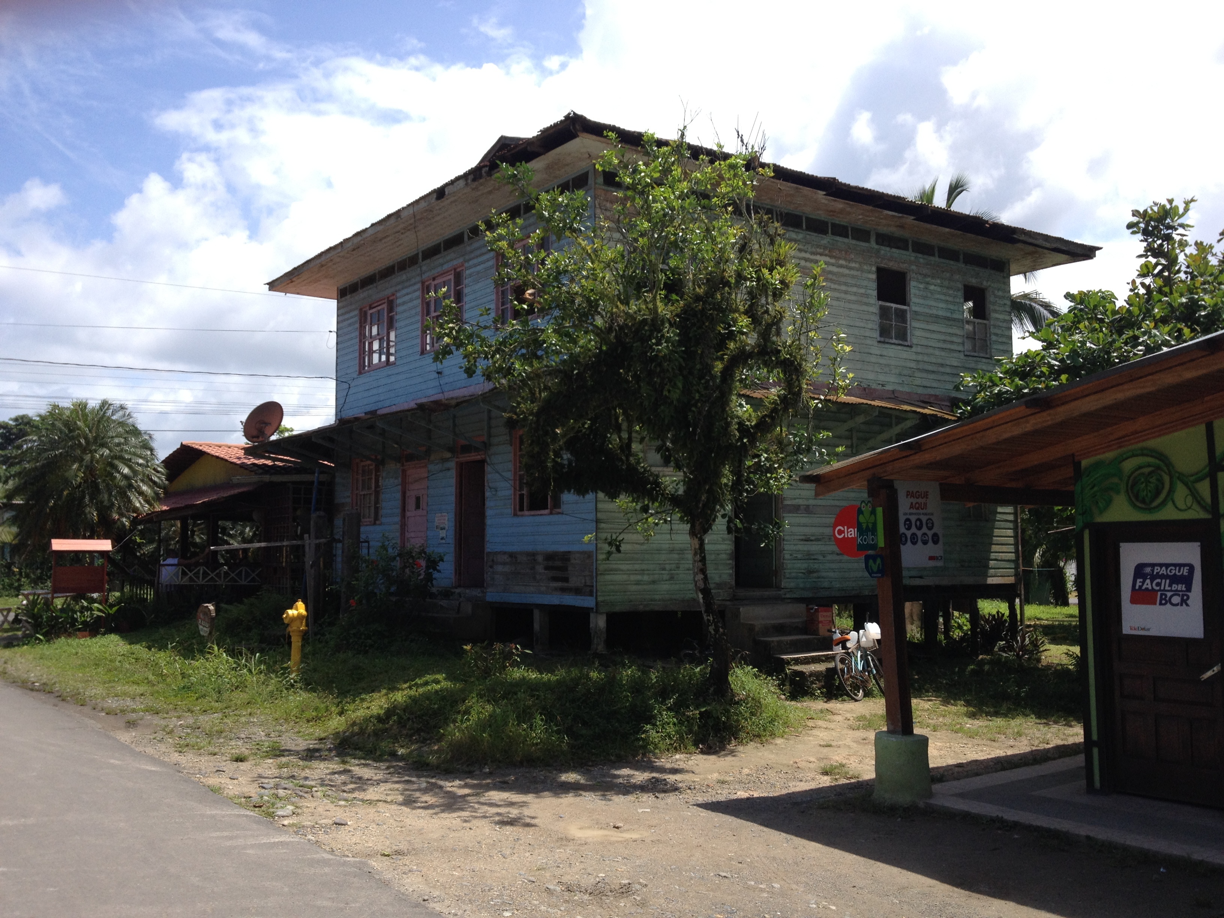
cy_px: 459
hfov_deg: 52.6
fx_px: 1238
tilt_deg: +0.5
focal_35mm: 35
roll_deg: +0.6
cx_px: 612
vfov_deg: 40.7
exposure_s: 1/1453
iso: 50
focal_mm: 4.28
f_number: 2.4
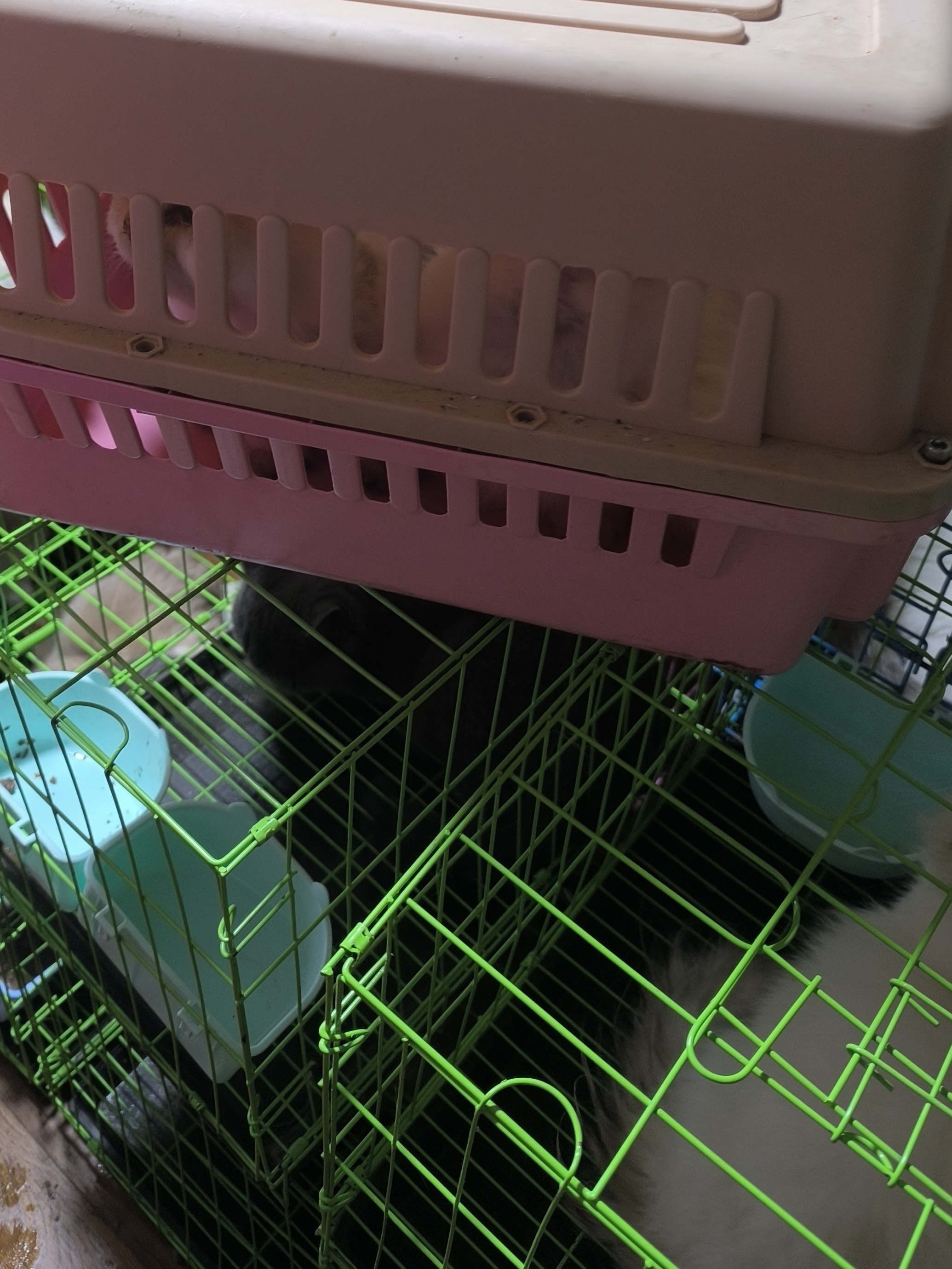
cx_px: 413
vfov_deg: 51.9
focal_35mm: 34
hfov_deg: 41.7
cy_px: 333
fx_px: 1247
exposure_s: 1/50
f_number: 1.65
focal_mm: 6.14
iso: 500
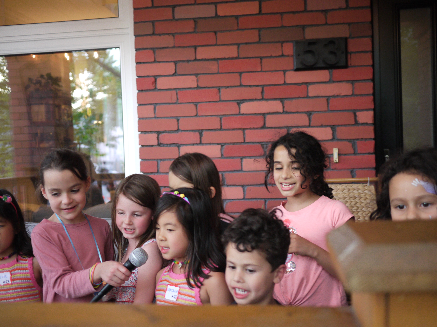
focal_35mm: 40
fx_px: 505
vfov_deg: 36.0
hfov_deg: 46.8
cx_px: 218
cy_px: 164
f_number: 1.7
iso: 640
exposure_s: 1/125
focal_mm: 20
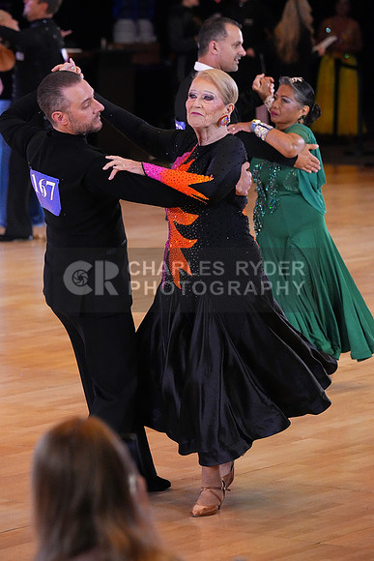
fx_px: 3115
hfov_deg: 6.9
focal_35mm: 200
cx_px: 187
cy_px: 280
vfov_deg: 10.3
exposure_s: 1/400
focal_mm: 200
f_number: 6.3
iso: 12800
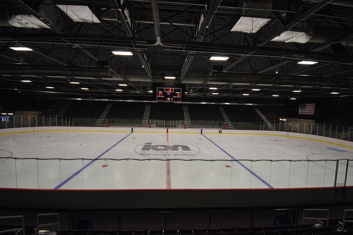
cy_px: 118
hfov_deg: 100.4
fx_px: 147
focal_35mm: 15
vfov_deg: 77.4
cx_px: 176
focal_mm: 10
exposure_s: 1/60
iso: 450
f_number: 4.5
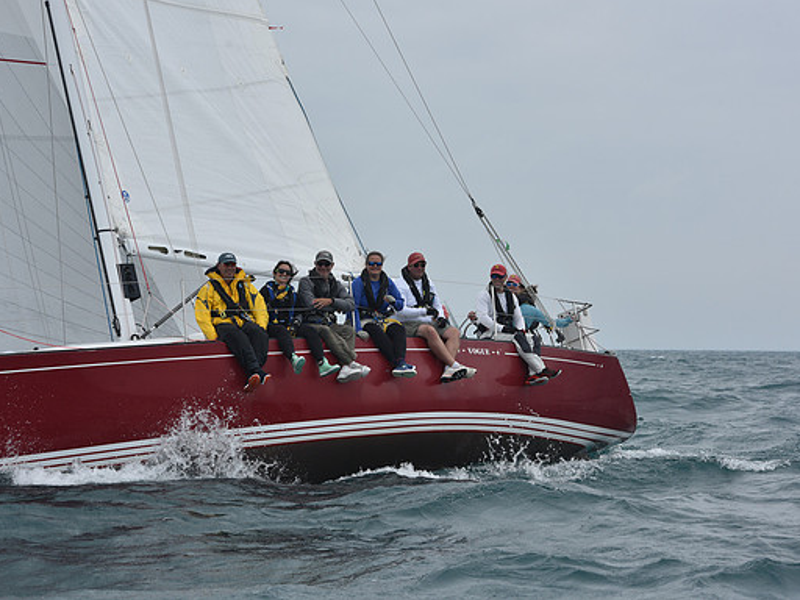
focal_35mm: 109
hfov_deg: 18.0
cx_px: 372
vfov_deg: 13.6
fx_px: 2519
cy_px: 299
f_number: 9
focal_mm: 100
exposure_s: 1/800
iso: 250
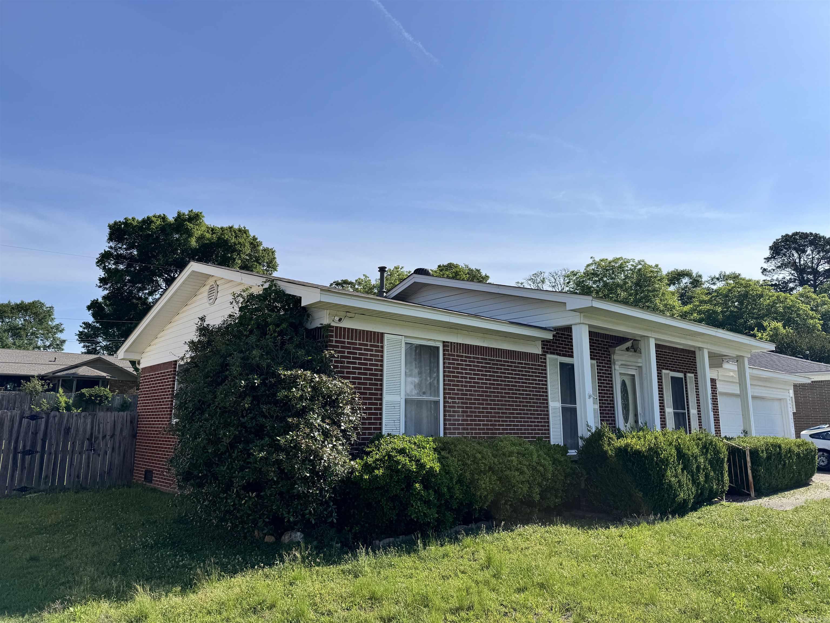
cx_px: 415
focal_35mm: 24
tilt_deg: +11.4
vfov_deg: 56.8
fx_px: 575
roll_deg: +0.3
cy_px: 312
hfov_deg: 71.6
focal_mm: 6.76
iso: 80
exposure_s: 1/7937
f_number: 1.78
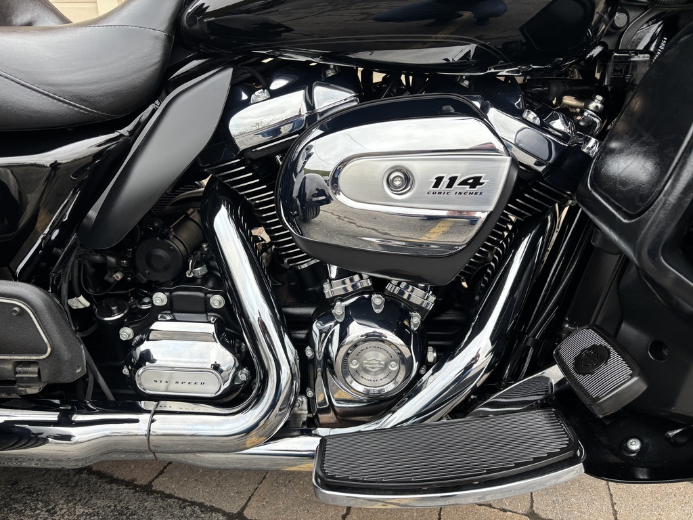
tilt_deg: -20.7
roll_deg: -0.5
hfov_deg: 67.3
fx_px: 521
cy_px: 260
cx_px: 346
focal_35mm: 26
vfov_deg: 53.1
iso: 50
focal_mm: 5.96
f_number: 1.6
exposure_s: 1/502
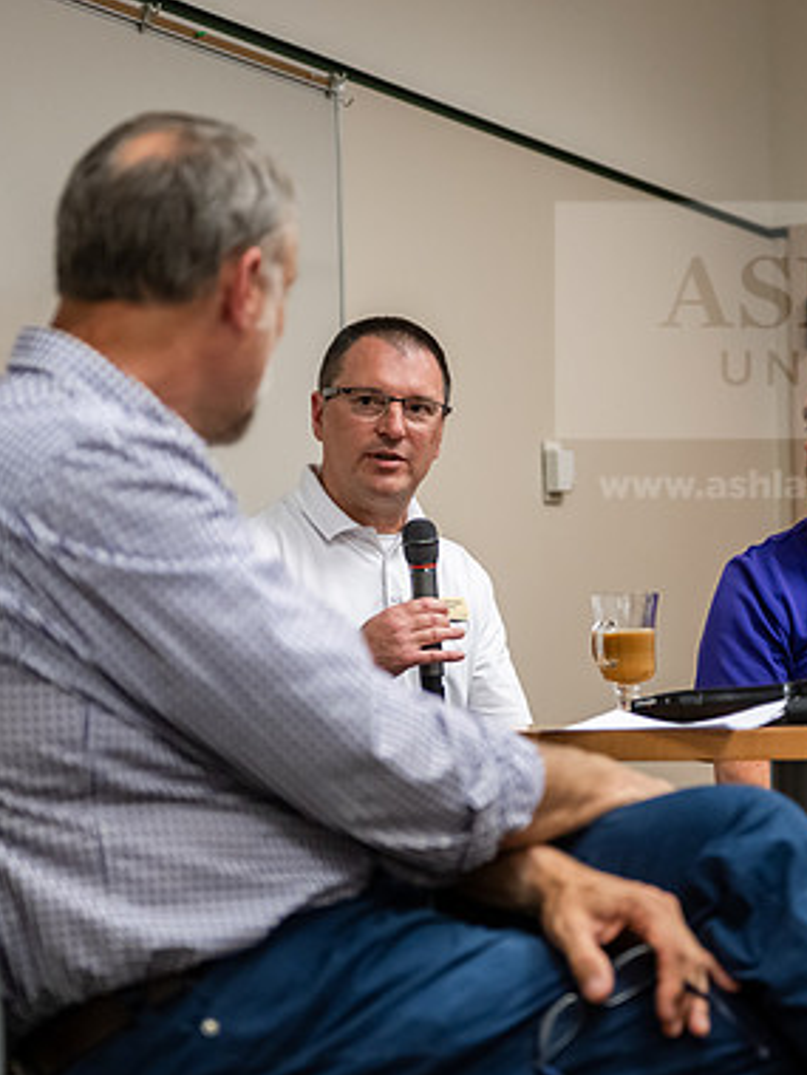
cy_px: 545
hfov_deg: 15.2
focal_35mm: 97
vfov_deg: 20.2
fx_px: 3015
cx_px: 470
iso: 1600
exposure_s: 1/160
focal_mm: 66
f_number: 2.8
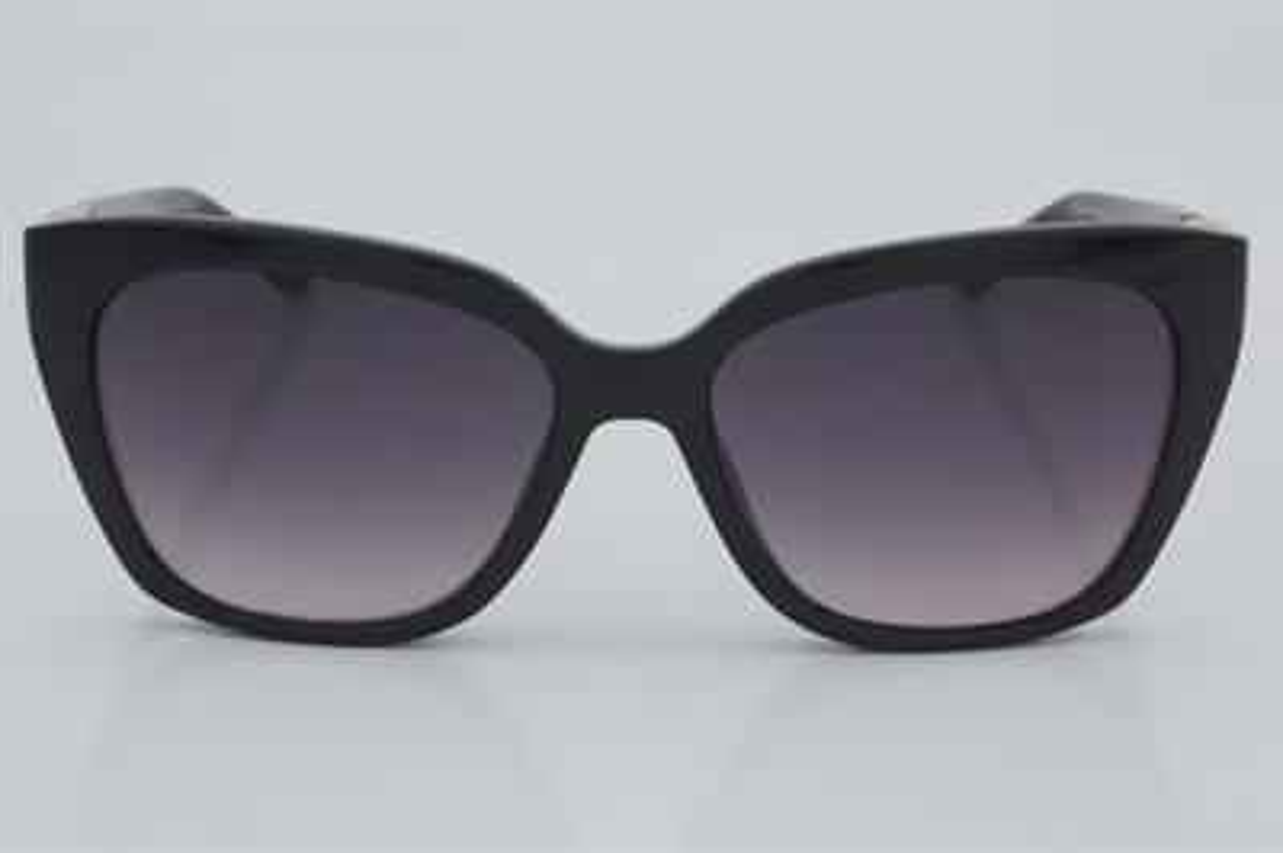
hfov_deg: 24.6
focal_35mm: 82
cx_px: 642
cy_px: 426
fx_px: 2938
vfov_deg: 16.5
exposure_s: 1/4
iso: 100
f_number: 32
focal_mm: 55
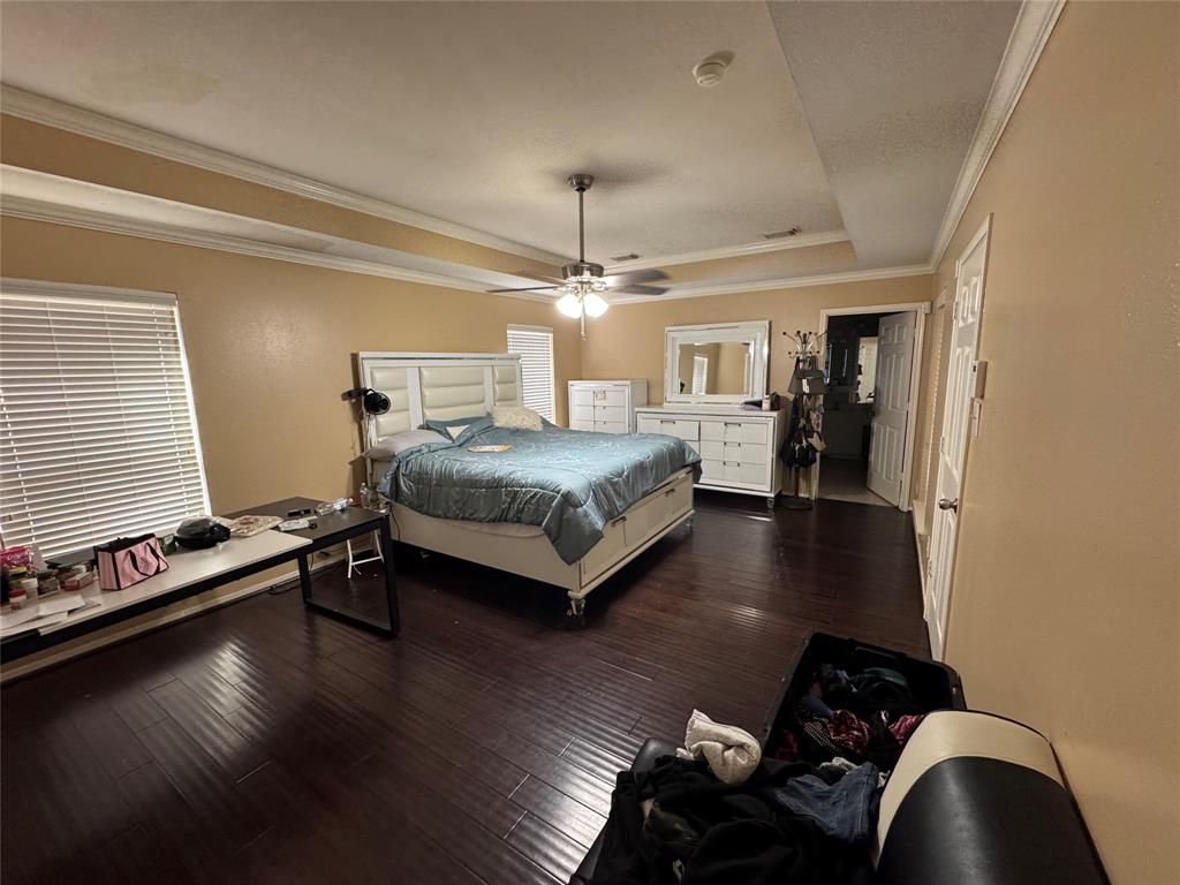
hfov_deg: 102.1
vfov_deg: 85.7
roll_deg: +1.0
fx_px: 477
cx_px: 590
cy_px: 442
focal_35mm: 14
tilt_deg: -9.7
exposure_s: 1/60
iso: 320
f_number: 2.2
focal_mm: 2.22
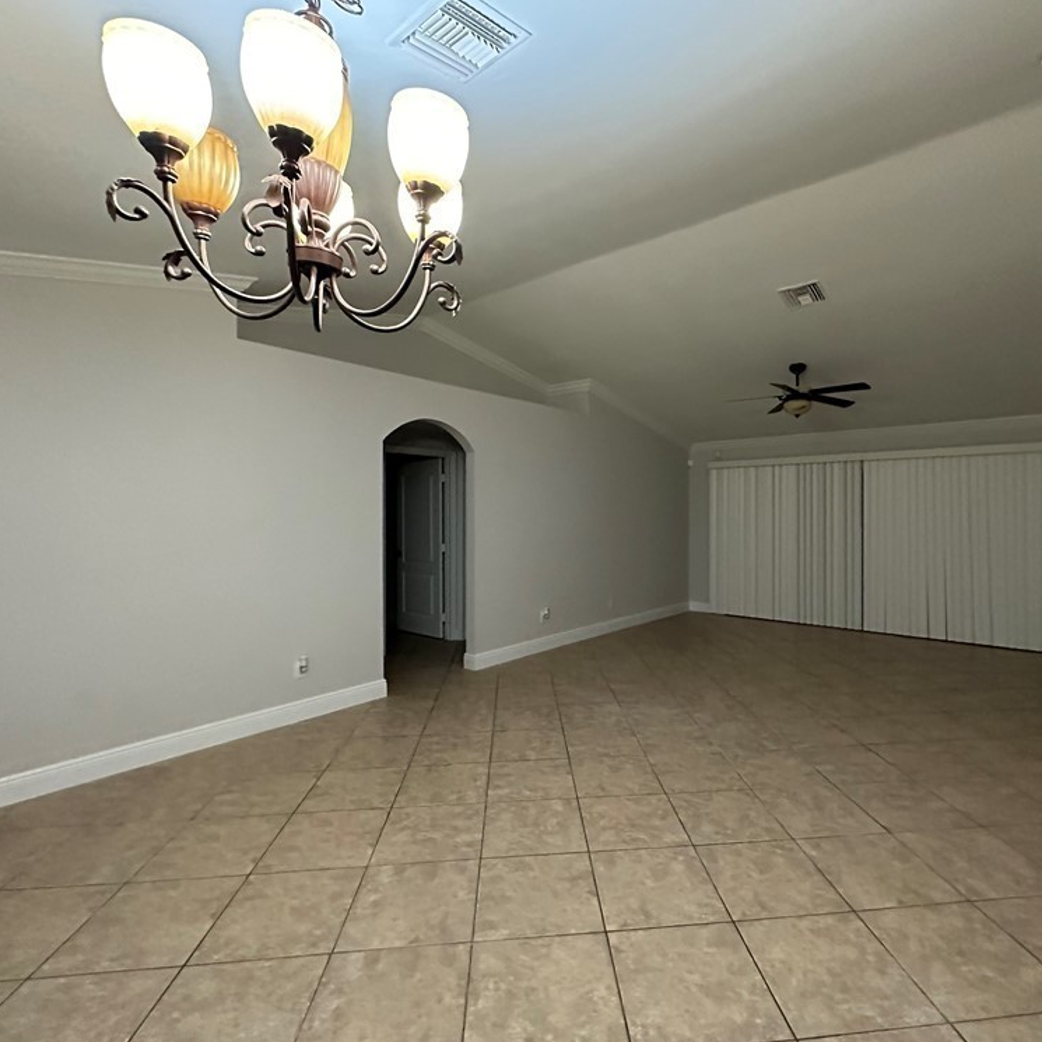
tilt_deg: -1.6
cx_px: 576
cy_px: 515
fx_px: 579
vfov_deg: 84.0
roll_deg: -0.5
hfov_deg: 83.7
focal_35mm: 17
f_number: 2.2
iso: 1250
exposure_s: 1/60
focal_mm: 2.22
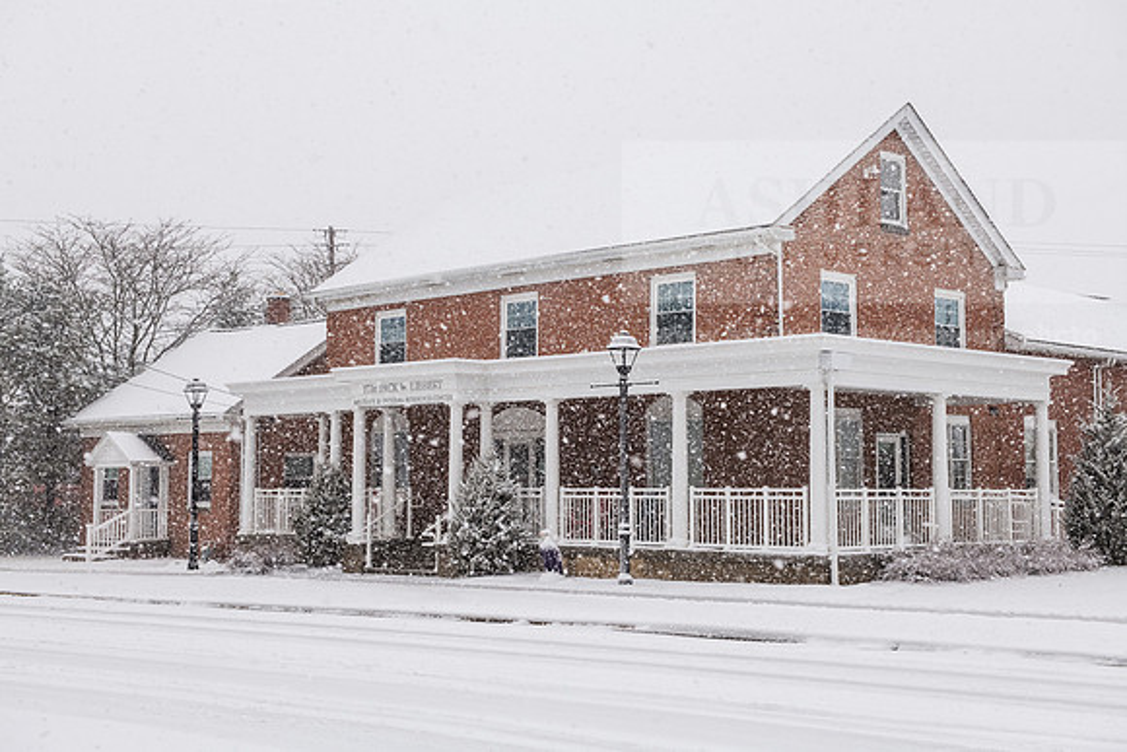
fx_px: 1628
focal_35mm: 52
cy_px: 376
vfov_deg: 26.0
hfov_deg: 38.2
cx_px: 564
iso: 1000
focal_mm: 52
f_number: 7.1
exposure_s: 1/800
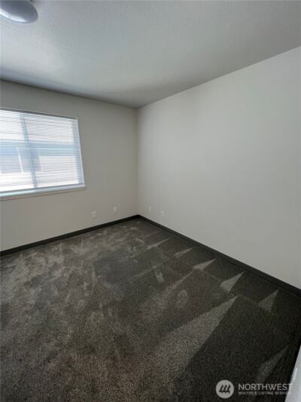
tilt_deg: -15.0
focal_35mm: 13
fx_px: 151
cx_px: 150
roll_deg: -0.7
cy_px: 201
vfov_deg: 106.2
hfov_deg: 89.9
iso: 250
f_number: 1.8
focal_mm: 1.57
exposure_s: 1/120
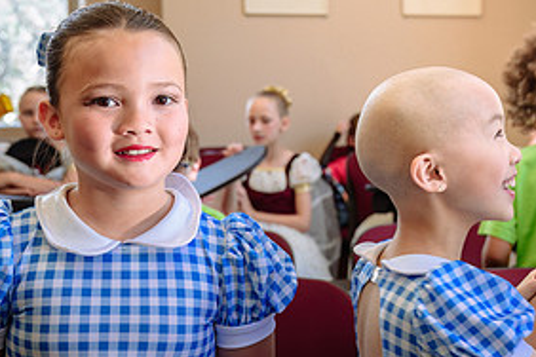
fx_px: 1057
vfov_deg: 19.2
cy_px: 183
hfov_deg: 28.0
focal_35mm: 71
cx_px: 405
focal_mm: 34.5
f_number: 4
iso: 320
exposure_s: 1/100
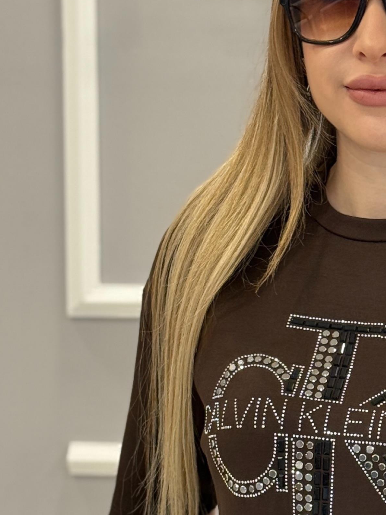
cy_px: 458
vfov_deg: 16.0
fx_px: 1813
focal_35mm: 122
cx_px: 405
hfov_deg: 12.0
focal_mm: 6.76
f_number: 1.78
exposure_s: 1/63
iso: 125
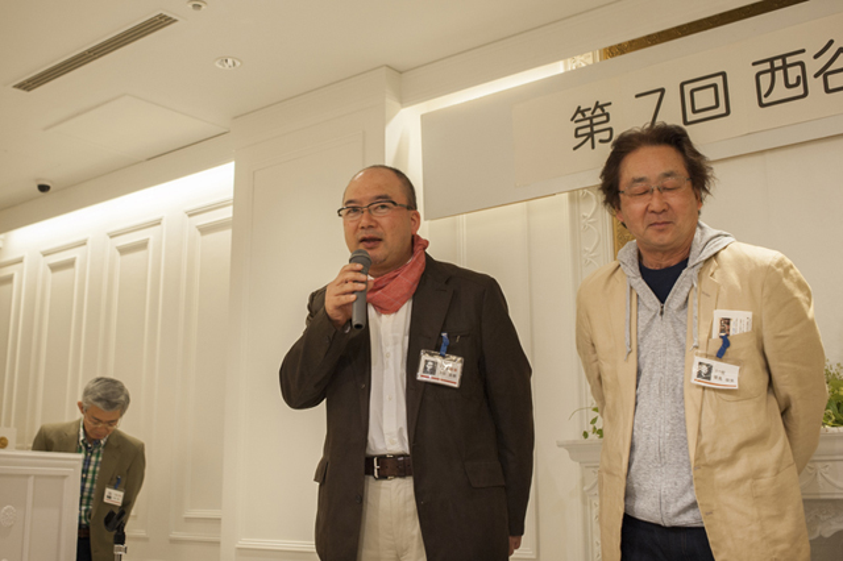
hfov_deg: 54.5
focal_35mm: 35
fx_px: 819
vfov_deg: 37.8
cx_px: 422
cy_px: 280
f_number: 5.6
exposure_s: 1/100
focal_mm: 35
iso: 320
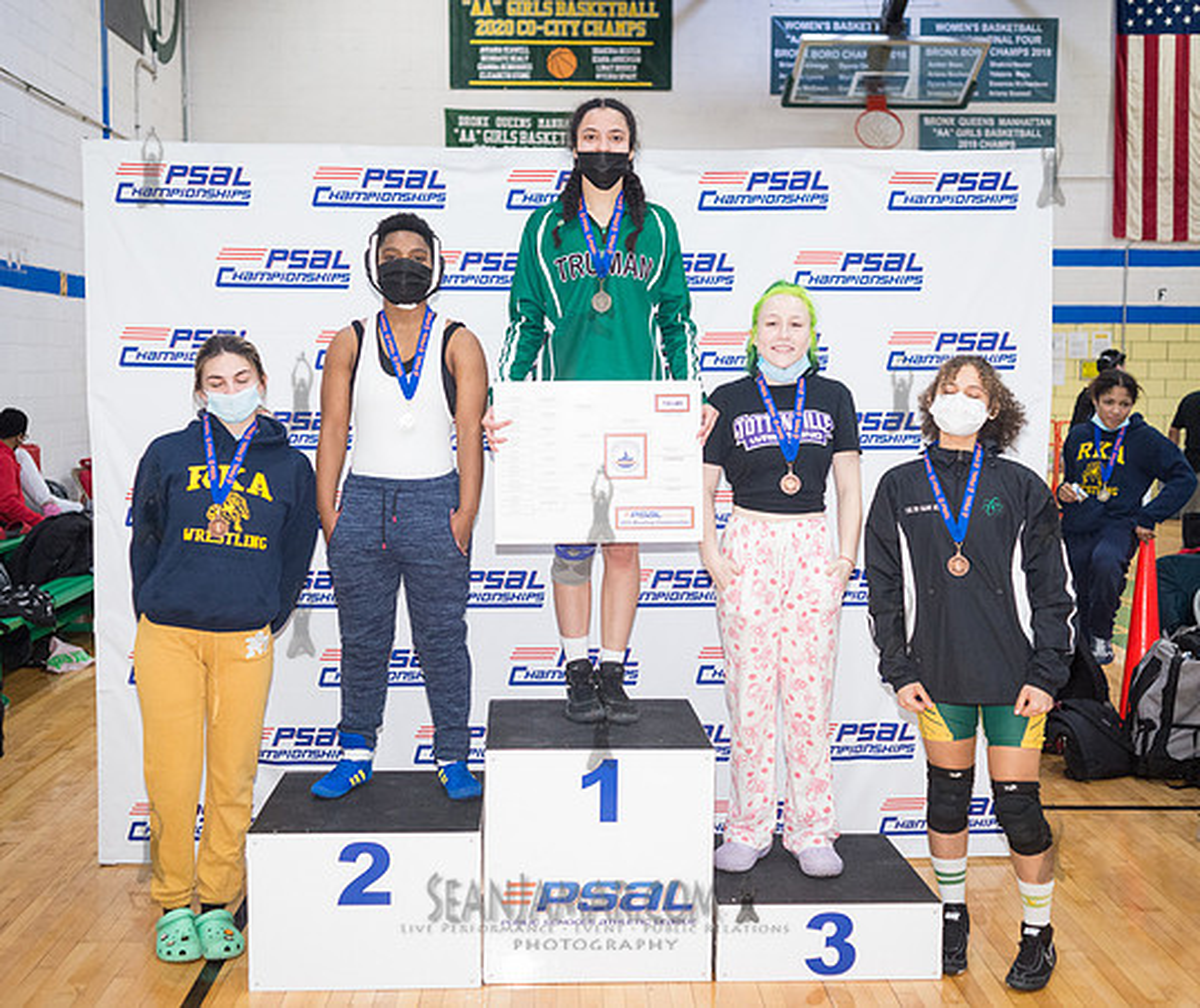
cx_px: 597
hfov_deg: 44.3
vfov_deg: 37.7
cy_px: 504
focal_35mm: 41
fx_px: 1475
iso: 4000
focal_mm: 35
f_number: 3.5
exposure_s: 1/400
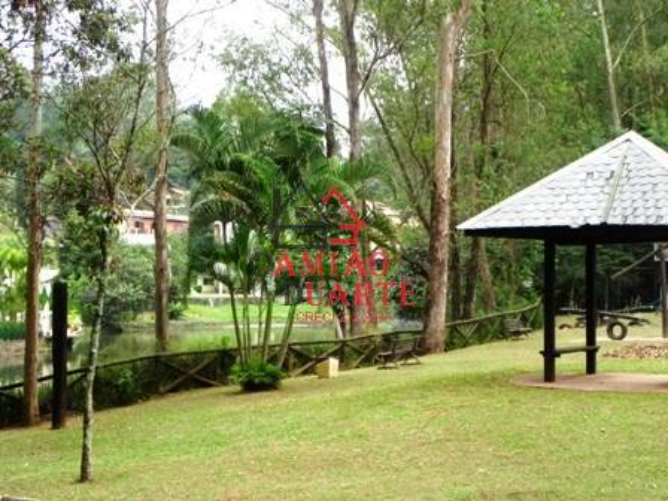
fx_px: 1119
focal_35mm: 58
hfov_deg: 33.2
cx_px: 334
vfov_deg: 25.2
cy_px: 250
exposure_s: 1/472
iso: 800
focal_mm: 10.3
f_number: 6.3
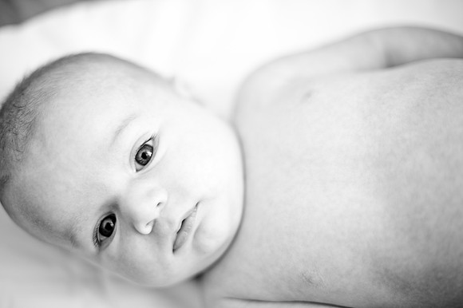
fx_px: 643
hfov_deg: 39.6
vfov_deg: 27.0
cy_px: 154
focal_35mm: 50
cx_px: 232
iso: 200
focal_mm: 50
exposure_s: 1/60
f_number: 1.4
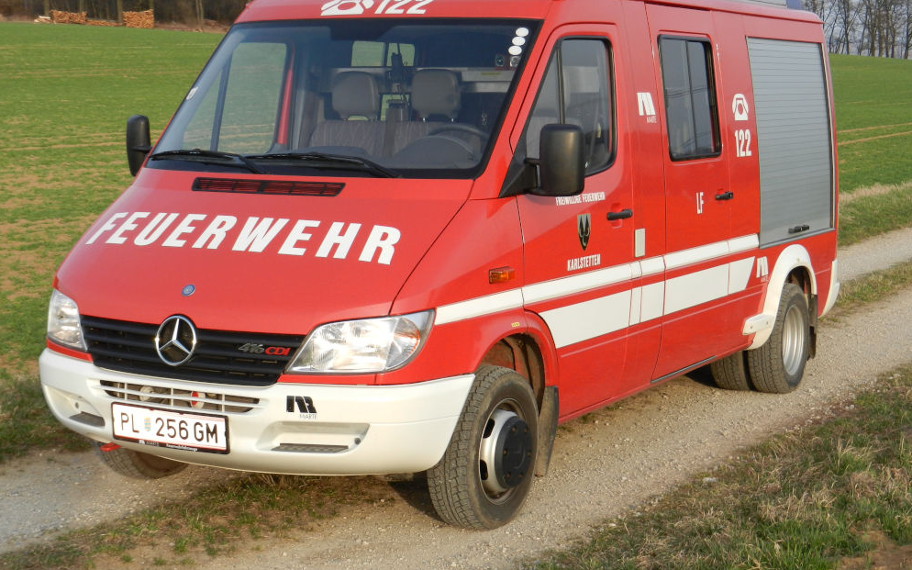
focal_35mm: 64
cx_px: 456
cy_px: 233
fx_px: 1591
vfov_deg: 20.3
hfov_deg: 32.0
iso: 160
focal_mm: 10.9
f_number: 4.5
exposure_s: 1/320
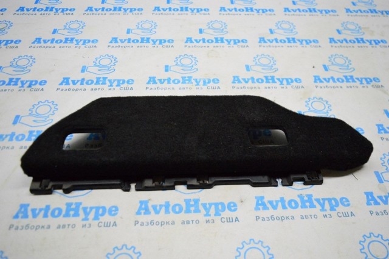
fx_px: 340
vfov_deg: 41.6
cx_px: 194
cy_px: 130
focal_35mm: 32
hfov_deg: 59.6
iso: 6400
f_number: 3.8
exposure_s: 1/1000
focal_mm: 21
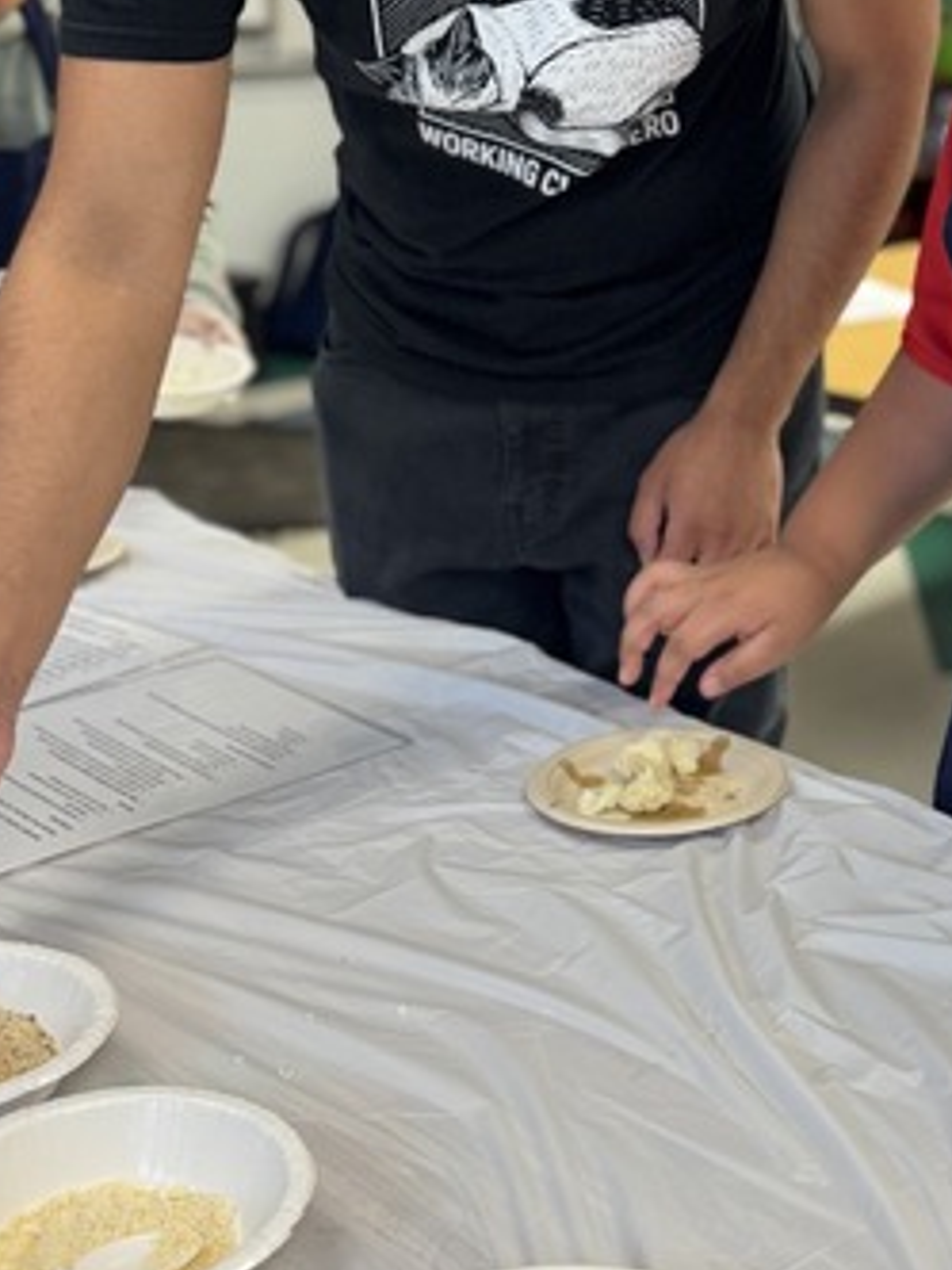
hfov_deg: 26.3
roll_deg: -0.1
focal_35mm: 54
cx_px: 826
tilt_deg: -12.9
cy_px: 381
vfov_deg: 35.1
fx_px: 1980
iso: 125
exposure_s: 1/60
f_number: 1.78
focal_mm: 6.76
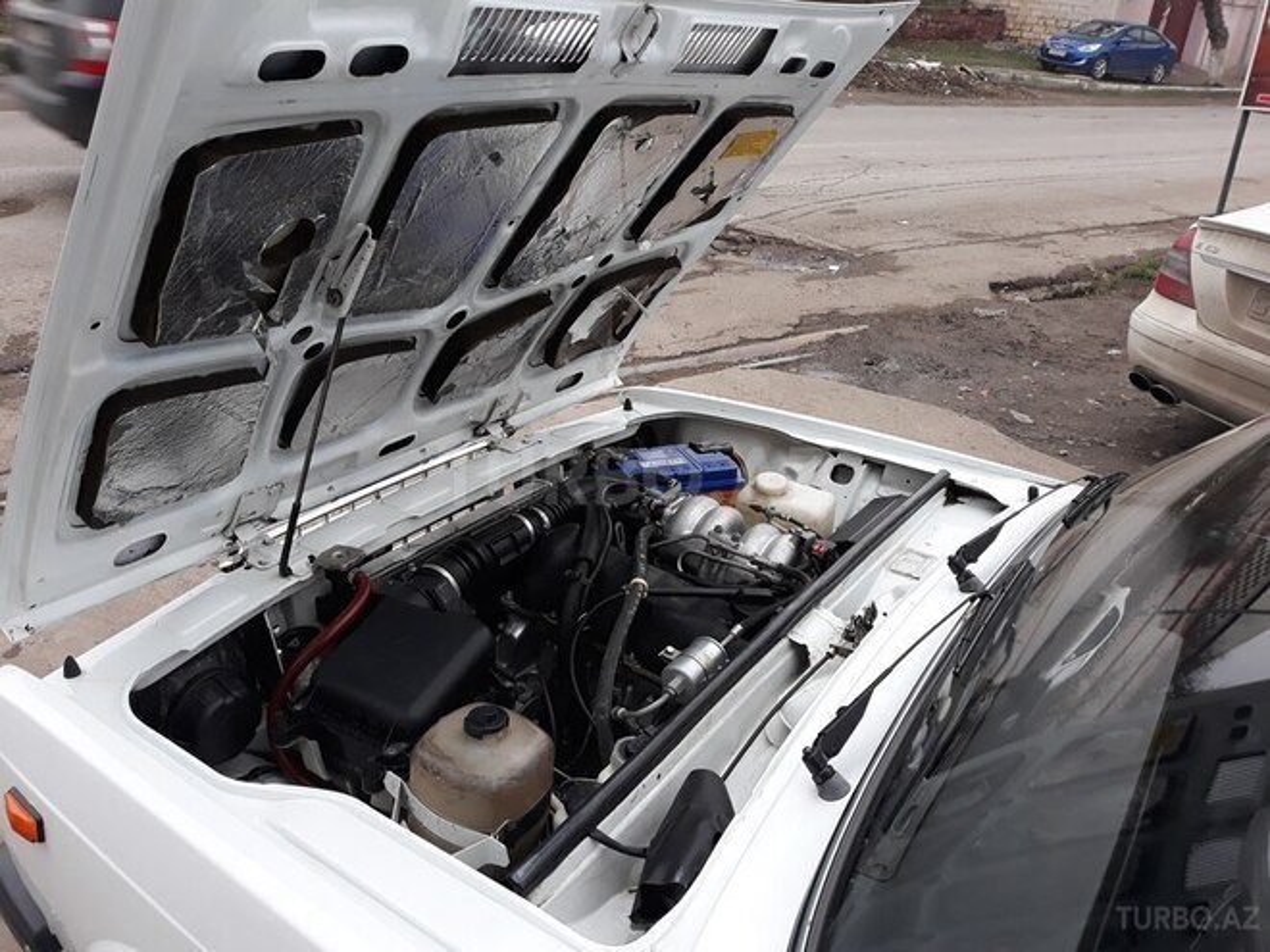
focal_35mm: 27
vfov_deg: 51.4
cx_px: 635
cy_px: 476
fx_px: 991
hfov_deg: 65.3
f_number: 1.7
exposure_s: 1/100
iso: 64
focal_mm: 3.71
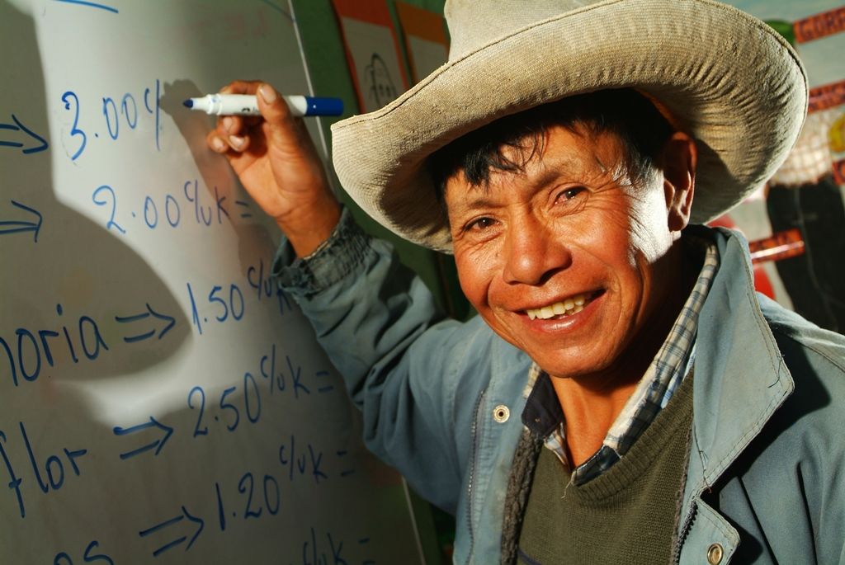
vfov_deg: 25.6
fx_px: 1245
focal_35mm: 53
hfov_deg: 37.5
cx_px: 422
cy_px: 282
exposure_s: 1/60
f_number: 6.7
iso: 200
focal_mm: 35
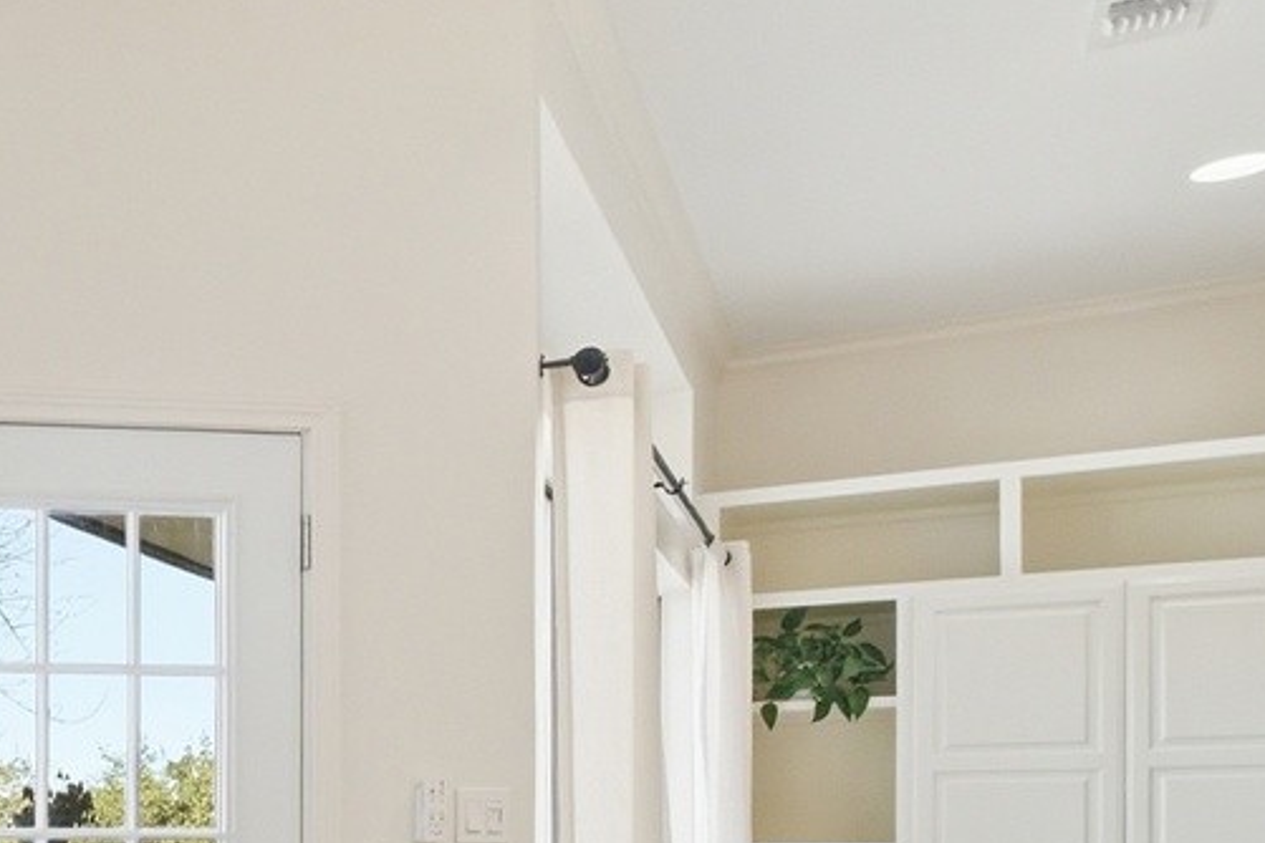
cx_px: -379
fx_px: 1476
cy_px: 888
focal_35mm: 42
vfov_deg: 29.3
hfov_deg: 33.7
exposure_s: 1/250
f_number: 6.3
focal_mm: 9
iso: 200
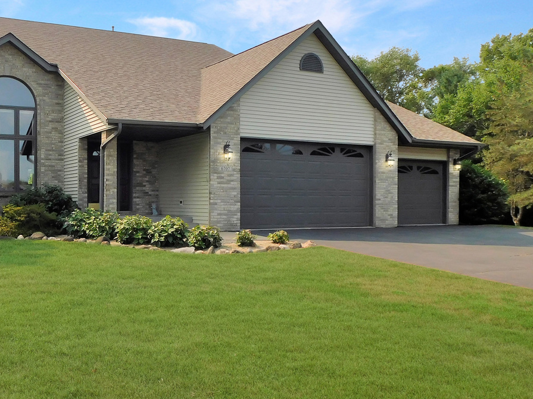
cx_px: 147
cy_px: 174
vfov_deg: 38.6
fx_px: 570
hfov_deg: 48.6
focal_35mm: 37
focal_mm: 4
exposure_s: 1/500
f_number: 6
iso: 125
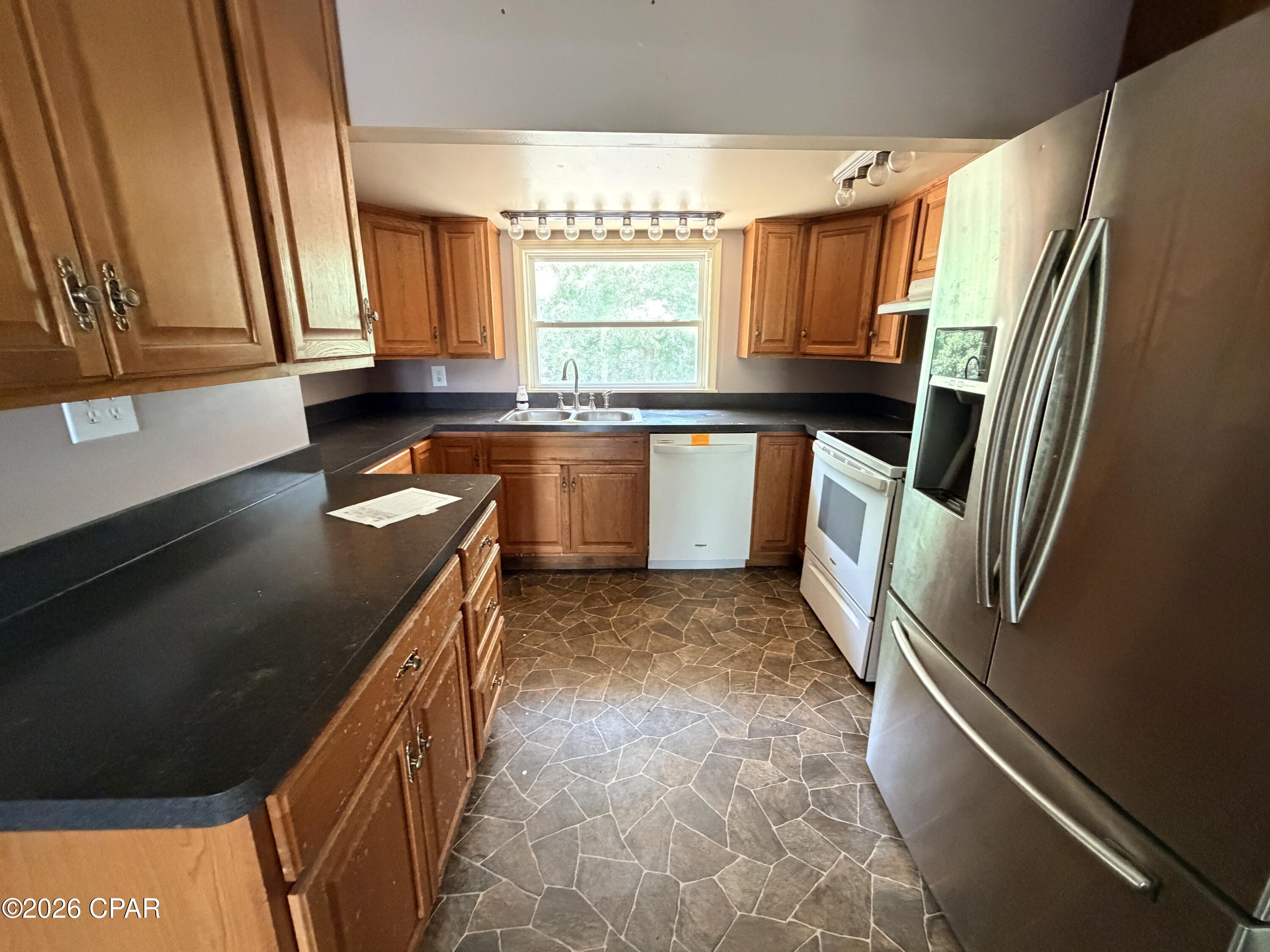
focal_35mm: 14
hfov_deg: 102.1
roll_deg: -0.3
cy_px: 476
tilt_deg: -12.4
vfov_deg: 85.7
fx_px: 514
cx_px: 635
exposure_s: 1/60
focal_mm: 2.22
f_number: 2.2
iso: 800
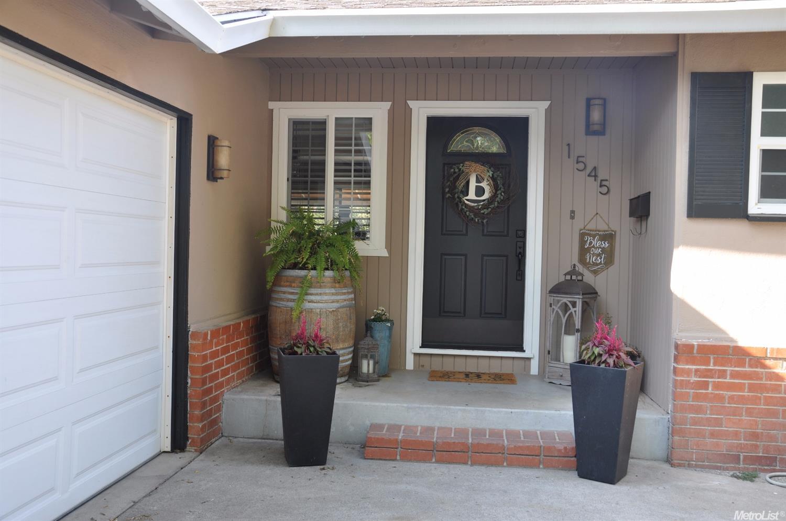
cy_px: 260
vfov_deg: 39.8
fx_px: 719
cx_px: 393
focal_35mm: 33
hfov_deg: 57.3
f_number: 6.3
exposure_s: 1/40
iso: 200
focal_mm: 22
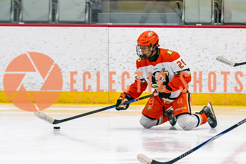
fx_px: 2244
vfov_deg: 4.2
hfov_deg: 6.3
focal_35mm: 328
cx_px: 142
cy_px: 154
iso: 640
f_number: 2.8
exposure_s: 1/640
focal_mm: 125
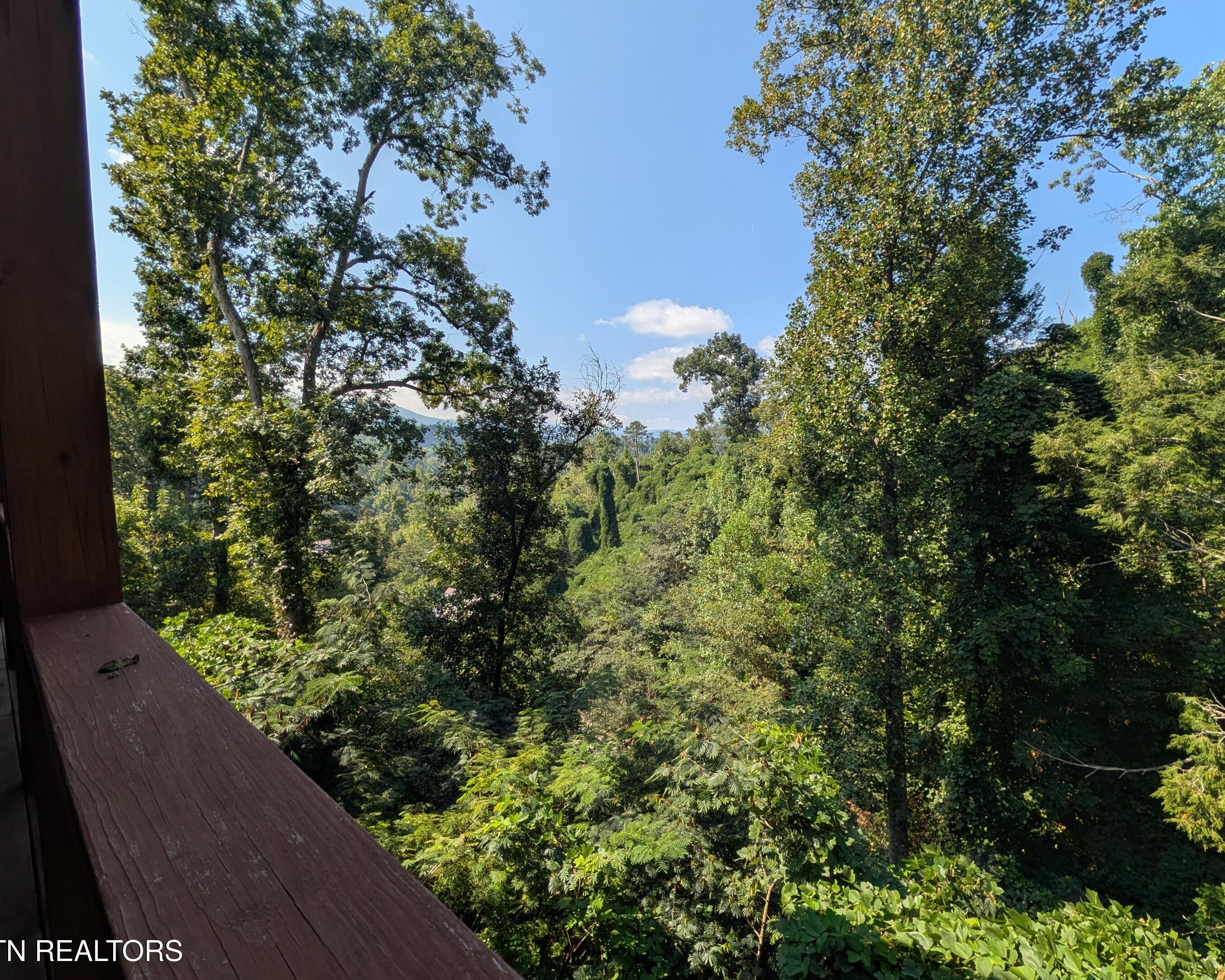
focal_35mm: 13
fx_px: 471
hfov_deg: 104.7
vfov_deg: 92.2
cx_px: 646
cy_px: 487
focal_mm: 2.02
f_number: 1.7
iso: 50
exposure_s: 1/2342
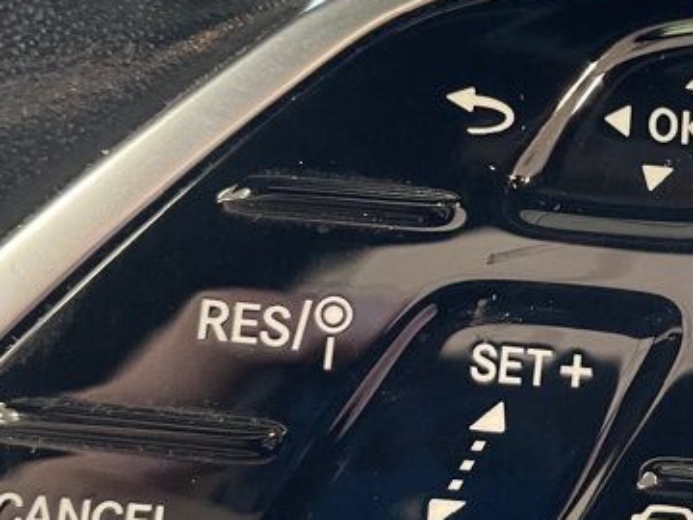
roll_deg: -1.4
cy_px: 250
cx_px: 649
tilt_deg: -27.9
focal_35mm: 74
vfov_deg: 19.9
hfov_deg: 25.4
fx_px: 1481
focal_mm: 4.2
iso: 250
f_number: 1.6
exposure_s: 1/60
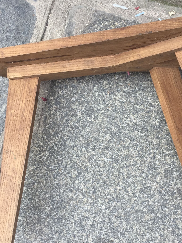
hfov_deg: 28.0
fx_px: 365
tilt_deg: -79.6
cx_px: 101
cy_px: 130
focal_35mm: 52
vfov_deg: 36.8
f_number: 2.2
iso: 32
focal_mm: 4.15
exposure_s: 1/197
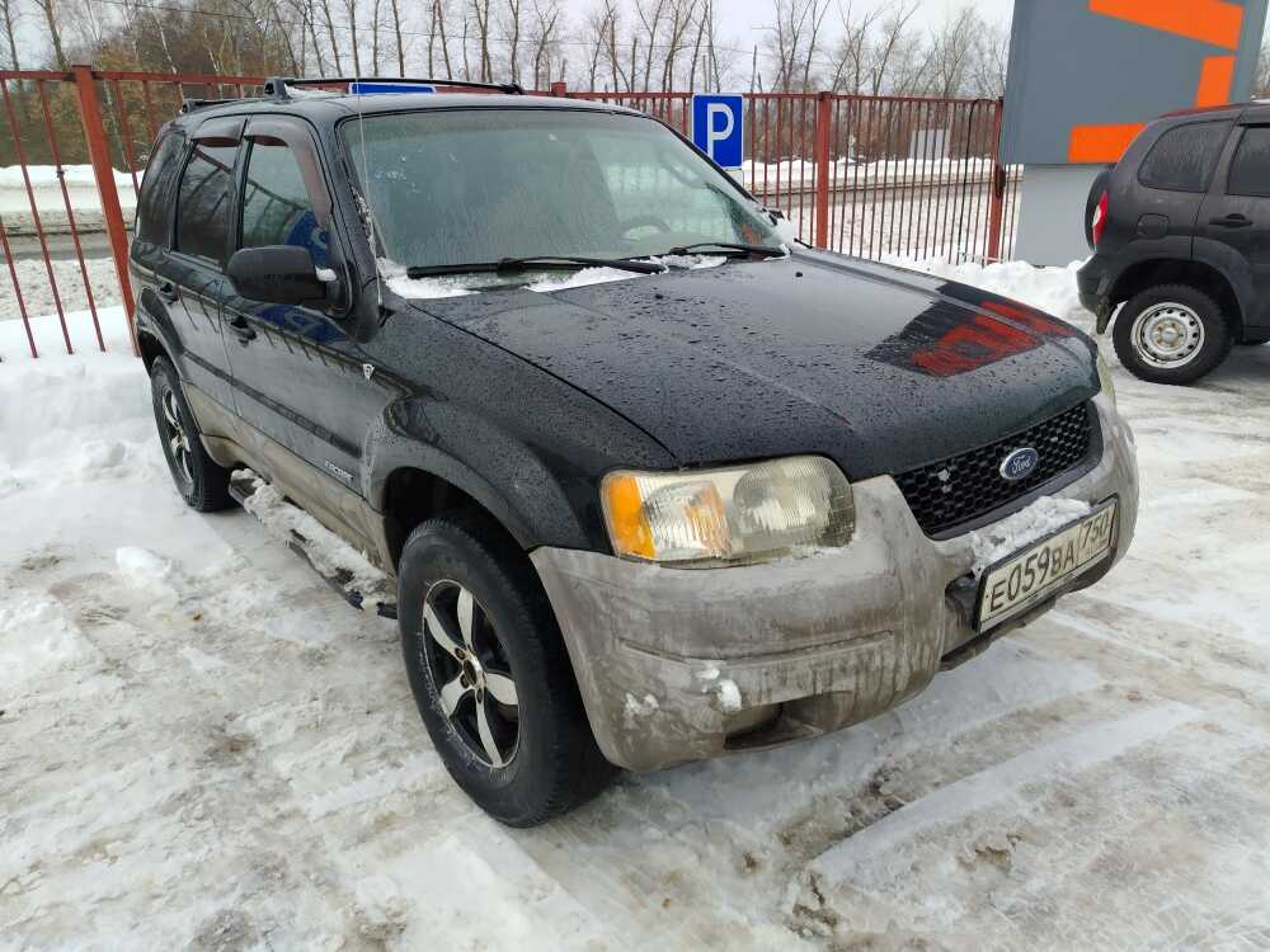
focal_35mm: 24
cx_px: 635
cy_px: 476
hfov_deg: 71.6
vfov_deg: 56.8
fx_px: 881
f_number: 1.75
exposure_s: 1/603
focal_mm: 5.25
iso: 100
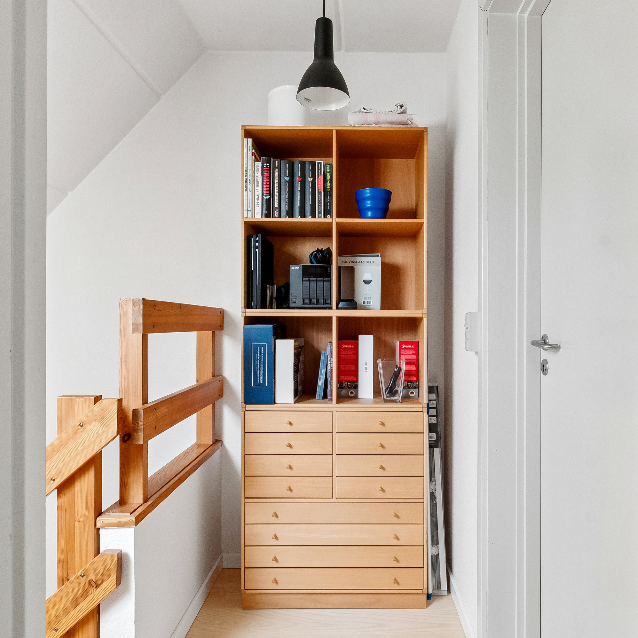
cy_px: 319
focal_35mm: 23
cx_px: 358
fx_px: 480
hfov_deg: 67.0
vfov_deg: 67.3
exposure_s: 1/4
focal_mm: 12
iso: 400
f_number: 10
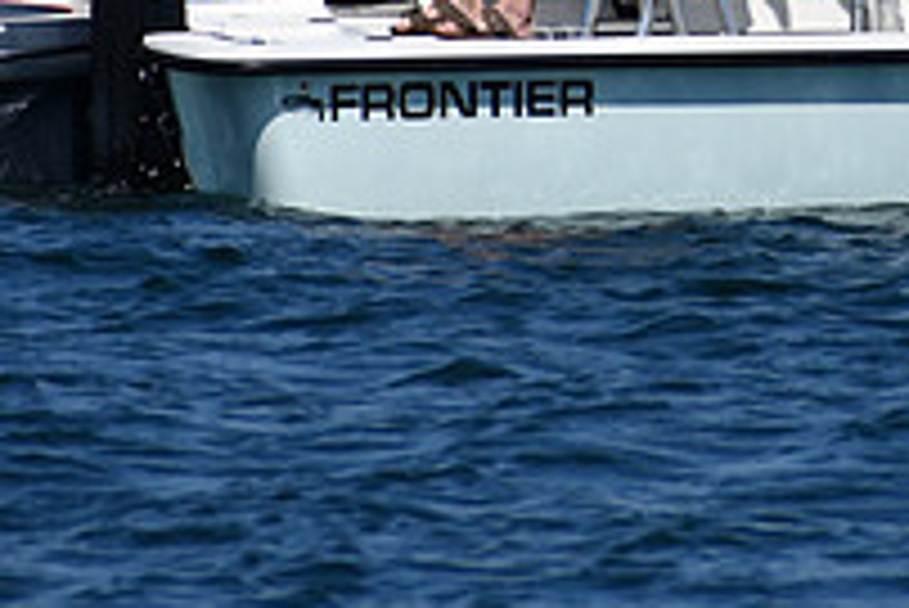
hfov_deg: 1.9
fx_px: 27213
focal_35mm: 1077
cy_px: -236
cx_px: 837
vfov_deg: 1.3
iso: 200
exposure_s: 1/1600
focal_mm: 250
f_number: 7.1
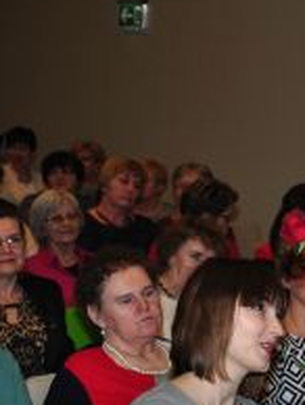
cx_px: 420
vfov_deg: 15.5
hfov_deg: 11.4
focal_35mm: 126
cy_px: 315
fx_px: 1477
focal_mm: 34
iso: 400
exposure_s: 1/100
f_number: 5
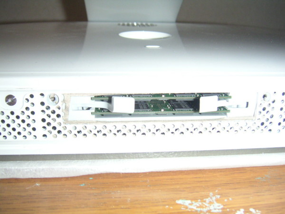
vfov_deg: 37.7
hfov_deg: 49.0
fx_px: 313
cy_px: 107
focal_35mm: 38
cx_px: 142
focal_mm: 6
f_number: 6.7
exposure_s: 1/45
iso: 160
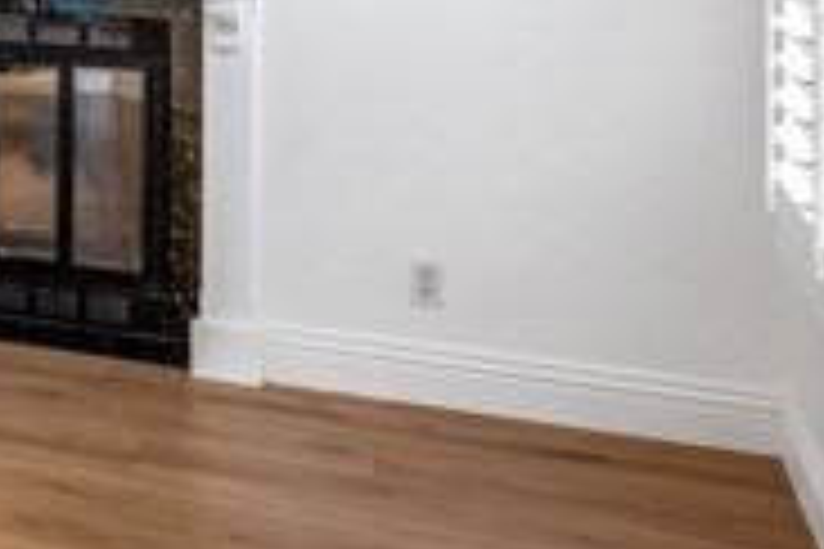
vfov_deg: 19.8
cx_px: -167
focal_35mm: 63
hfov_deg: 27.9
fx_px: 1442
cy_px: -162
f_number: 7.1
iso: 400
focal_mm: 18
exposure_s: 1/8
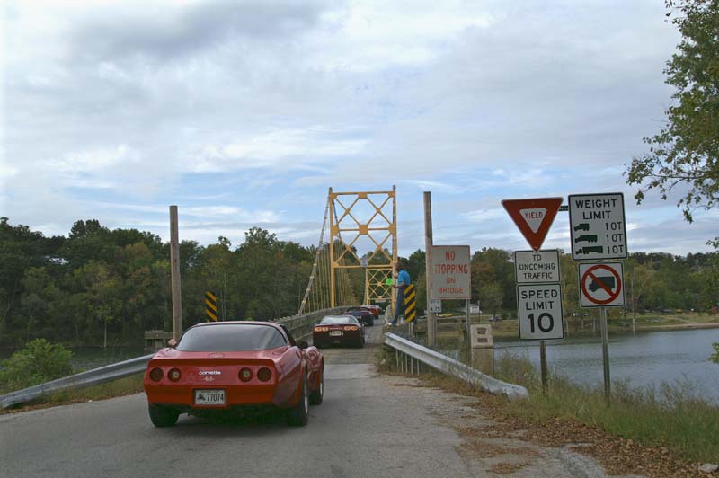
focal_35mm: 36
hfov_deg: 53.2
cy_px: 239
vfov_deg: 36.8
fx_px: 718
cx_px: 360
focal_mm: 24
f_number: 8
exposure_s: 1/350
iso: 100
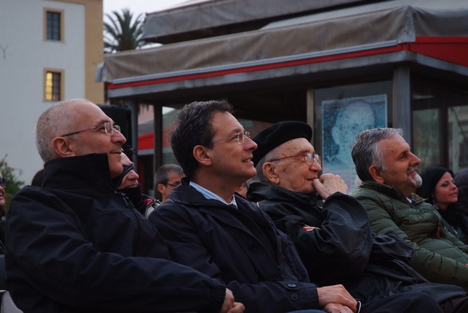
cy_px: 156
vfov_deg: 17.5
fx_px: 1015
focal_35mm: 78
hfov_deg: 26.0
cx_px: 234
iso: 400
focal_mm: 52
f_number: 4.5
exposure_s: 1/40
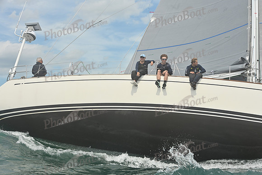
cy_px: 88
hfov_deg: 28.8
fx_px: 510
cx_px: 131
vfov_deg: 19.5
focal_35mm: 70
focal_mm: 70
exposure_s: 1/1250
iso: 320
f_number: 8
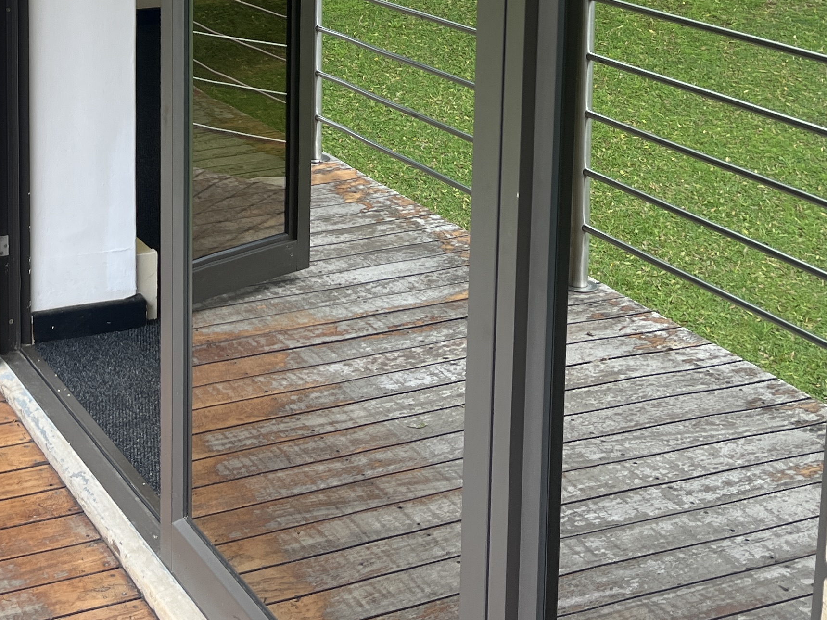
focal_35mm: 61
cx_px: 81
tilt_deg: -9.5
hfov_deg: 30.3
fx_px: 1457
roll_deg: -0.5
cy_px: -68
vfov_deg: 22.6
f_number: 1.6
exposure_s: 1/133
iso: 32
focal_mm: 5.1
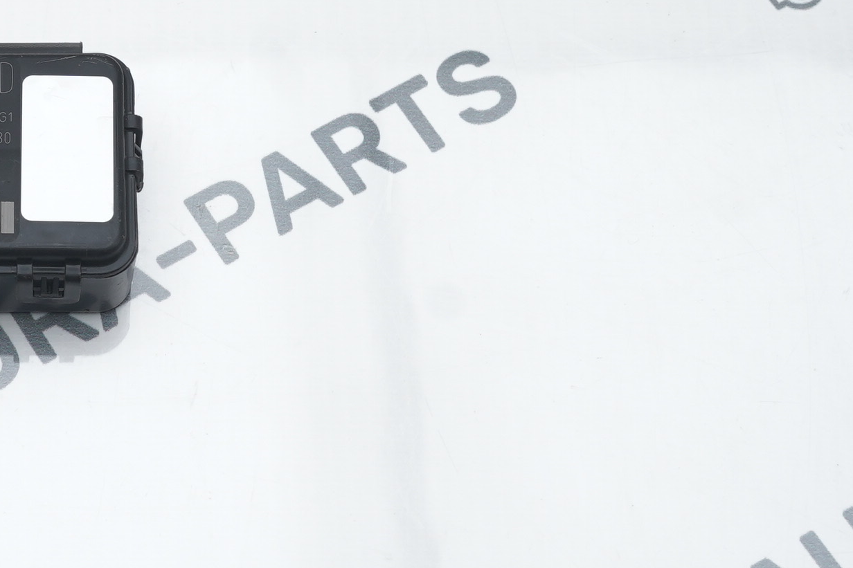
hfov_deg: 17.2
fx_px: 2724
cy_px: 113
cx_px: -86
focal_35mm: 115
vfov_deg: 11.9
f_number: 6.3
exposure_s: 1/160
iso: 500
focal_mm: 36
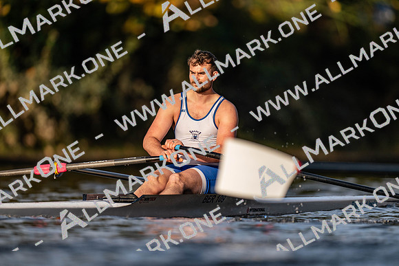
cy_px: 133
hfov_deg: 3.4
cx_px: 200
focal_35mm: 600
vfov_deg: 2.3
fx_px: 6651
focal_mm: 600
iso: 360
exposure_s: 1/2500
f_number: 4
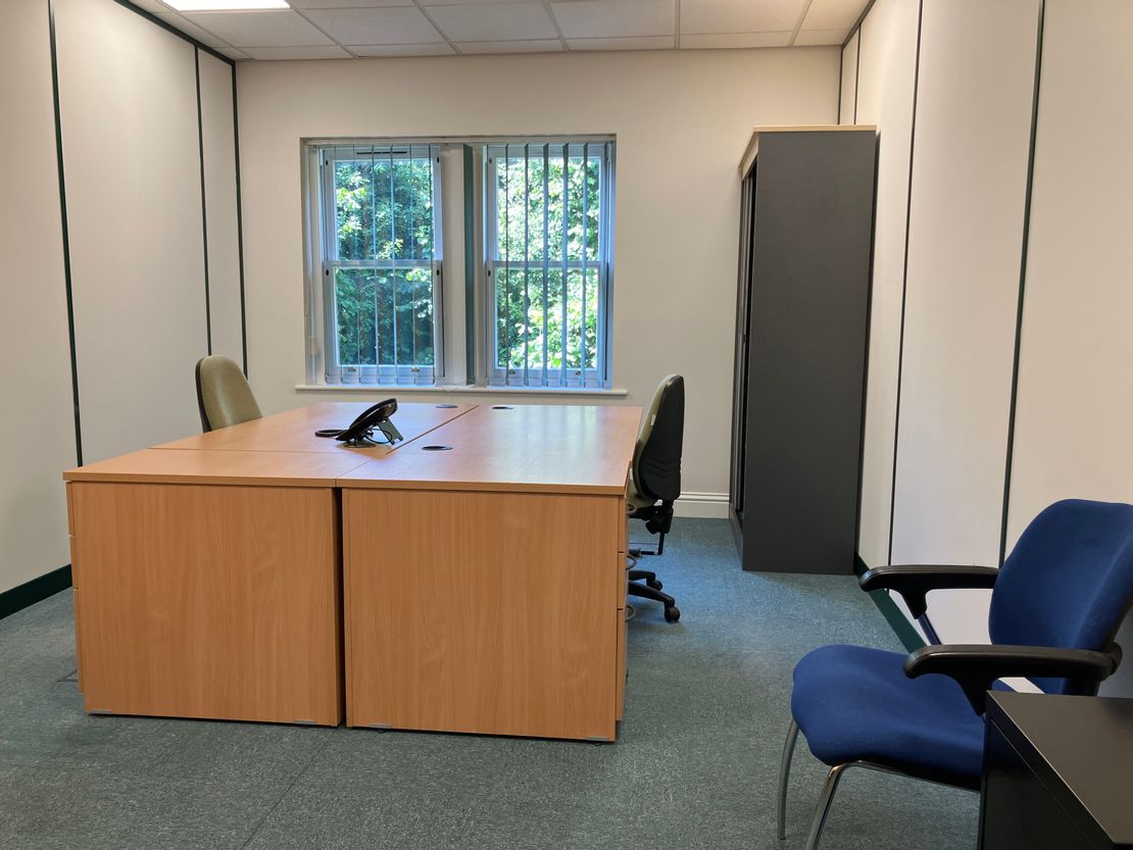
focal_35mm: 28
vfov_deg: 49.8
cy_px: 425
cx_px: 566
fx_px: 917
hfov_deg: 63.4
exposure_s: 1/100
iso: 80
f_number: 1.8
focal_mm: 3.99
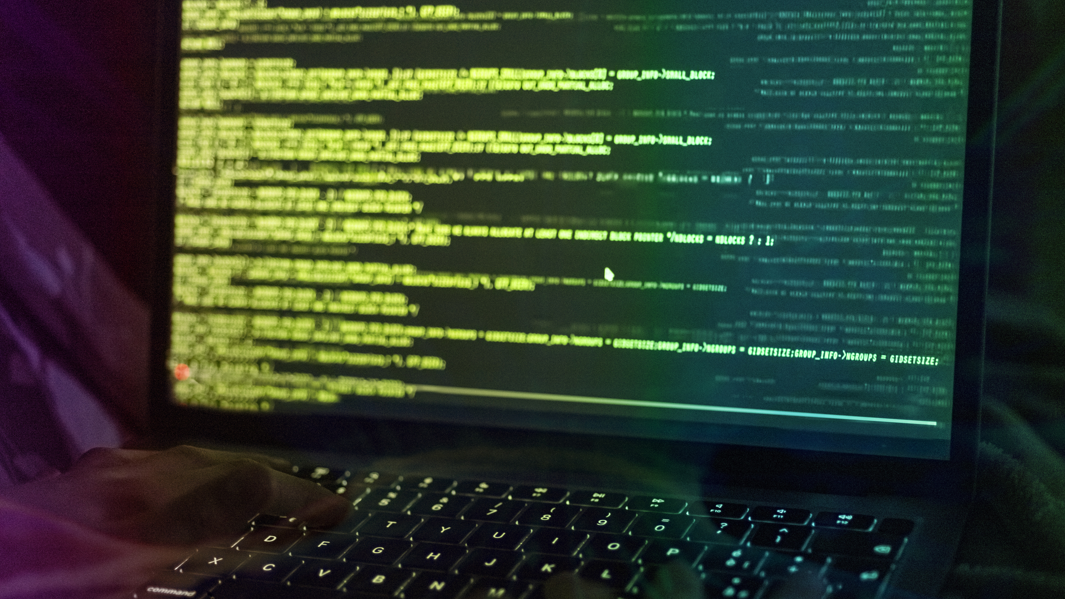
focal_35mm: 63
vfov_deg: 19.1
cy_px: 350
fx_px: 1779
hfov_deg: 33.3
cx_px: 533
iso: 2500
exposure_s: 1/50
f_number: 3.2
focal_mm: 60
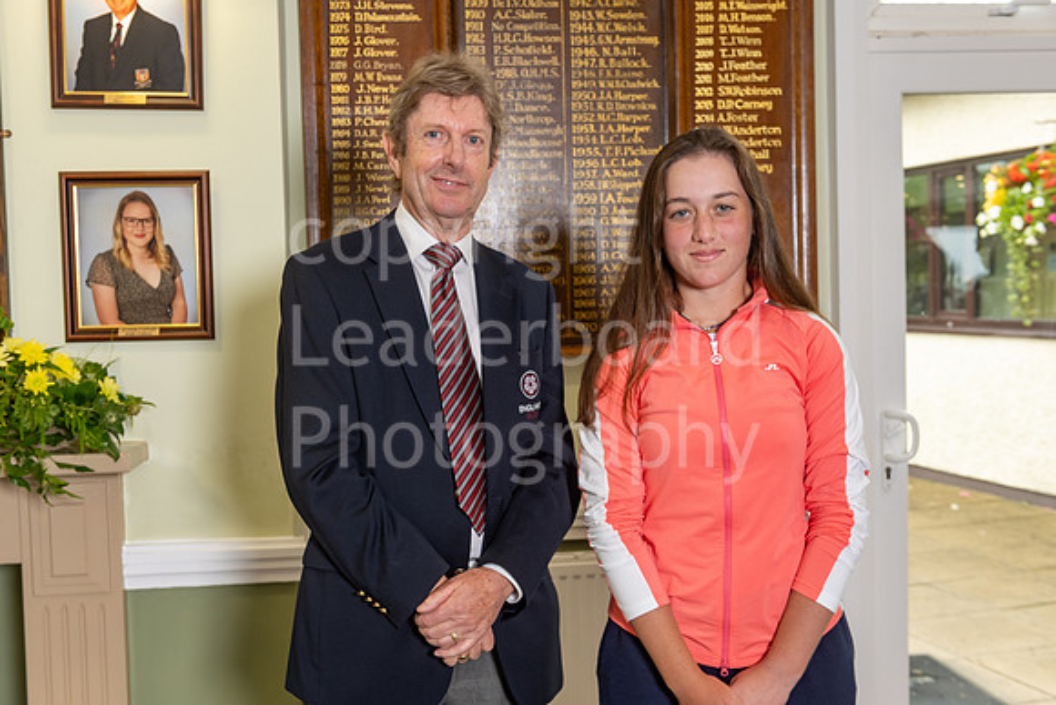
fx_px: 1291
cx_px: 528
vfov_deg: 30.5
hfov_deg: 44.5
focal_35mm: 44
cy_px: 352
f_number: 5.6
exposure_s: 1/60
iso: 320
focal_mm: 44
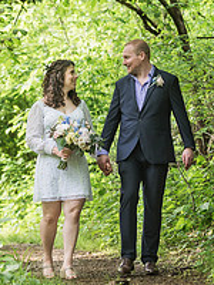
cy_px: 66
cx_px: 77
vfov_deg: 8.7
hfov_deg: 6.5
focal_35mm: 227
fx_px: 1871
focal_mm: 78
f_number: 2.8
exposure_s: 1/320
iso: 640
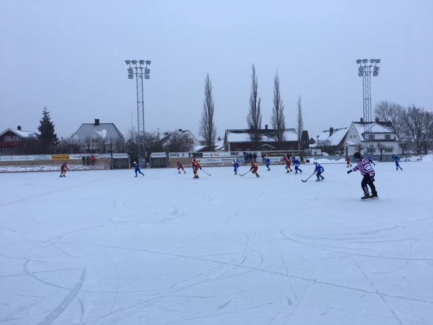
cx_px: 216
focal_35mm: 29
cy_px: 162
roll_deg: +1.3
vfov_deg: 48.2
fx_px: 363
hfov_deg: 61.7
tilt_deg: +1.2
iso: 25
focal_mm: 4.15
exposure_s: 1/442
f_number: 2.2
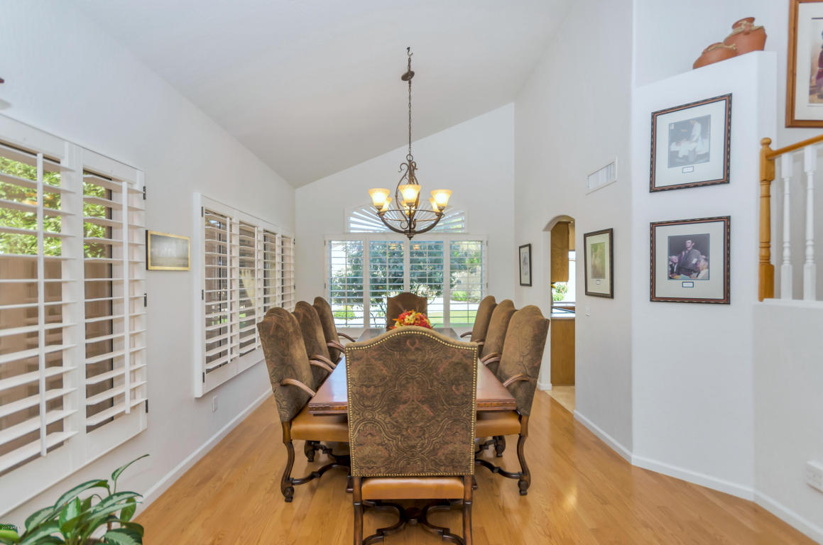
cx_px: 412
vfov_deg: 77.1
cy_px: 272
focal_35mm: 15
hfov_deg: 100.5
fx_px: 342
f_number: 6.3
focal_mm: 10
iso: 400
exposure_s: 1/100
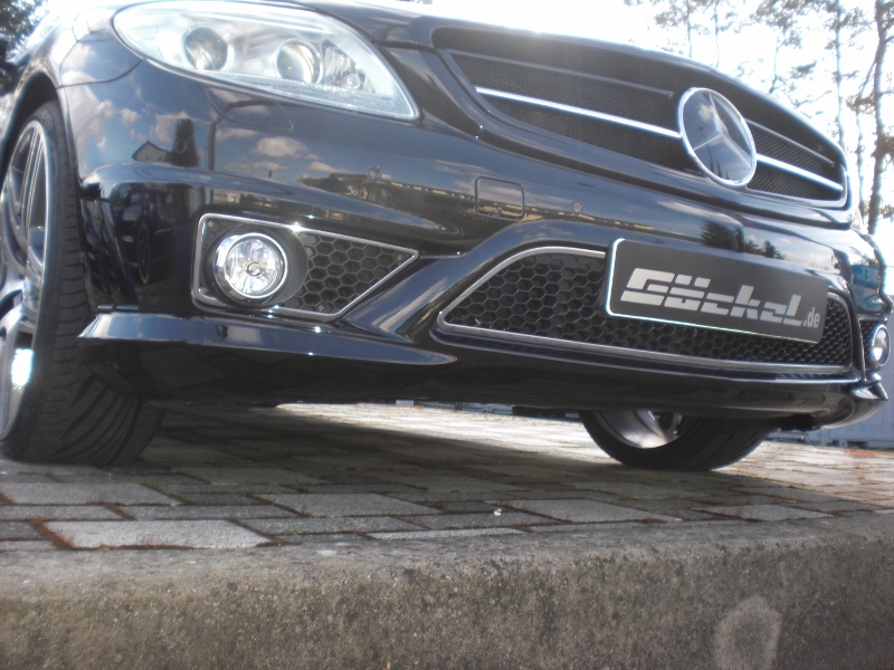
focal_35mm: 38
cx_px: 447
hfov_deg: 49.0
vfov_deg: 37.7
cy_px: 335
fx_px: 981
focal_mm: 6.3
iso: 64
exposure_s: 1/125
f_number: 3.1
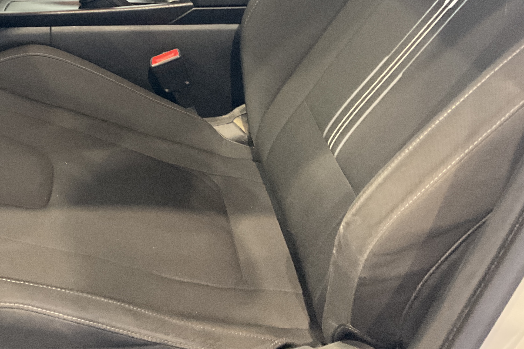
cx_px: 97
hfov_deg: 35.6
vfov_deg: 24.2
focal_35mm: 54
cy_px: 23
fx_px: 786
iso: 320
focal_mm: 3
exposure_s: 1/30
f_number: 1.8
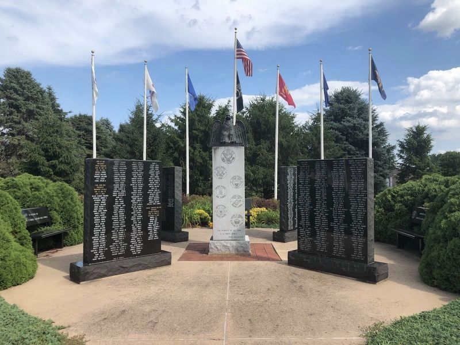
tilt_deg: +0.7
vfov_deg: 49.7
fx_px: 372
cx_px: 230
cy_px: 172
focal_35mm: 28
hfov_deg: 63.4
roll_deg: -0.2
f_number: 1.8
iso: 20
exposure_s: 1/1567
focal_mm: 4
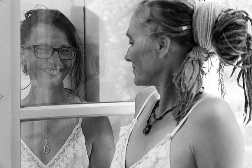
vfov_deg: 18.2
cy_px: 84
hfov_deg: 27.0
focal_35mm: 75
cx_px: 126
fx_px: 525
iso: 100
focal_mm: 50
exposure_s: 1/160
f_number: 3.2
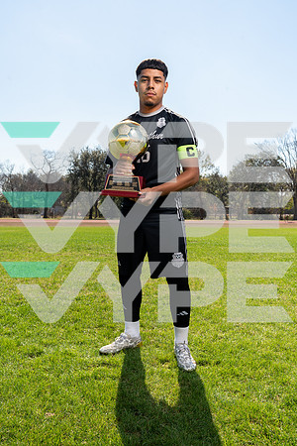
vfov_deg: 55.8
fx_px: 421
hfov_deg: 38.9
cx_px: 148
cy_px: 223
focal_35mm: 34
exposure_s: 1/200
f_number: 9
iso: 100
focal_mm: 34
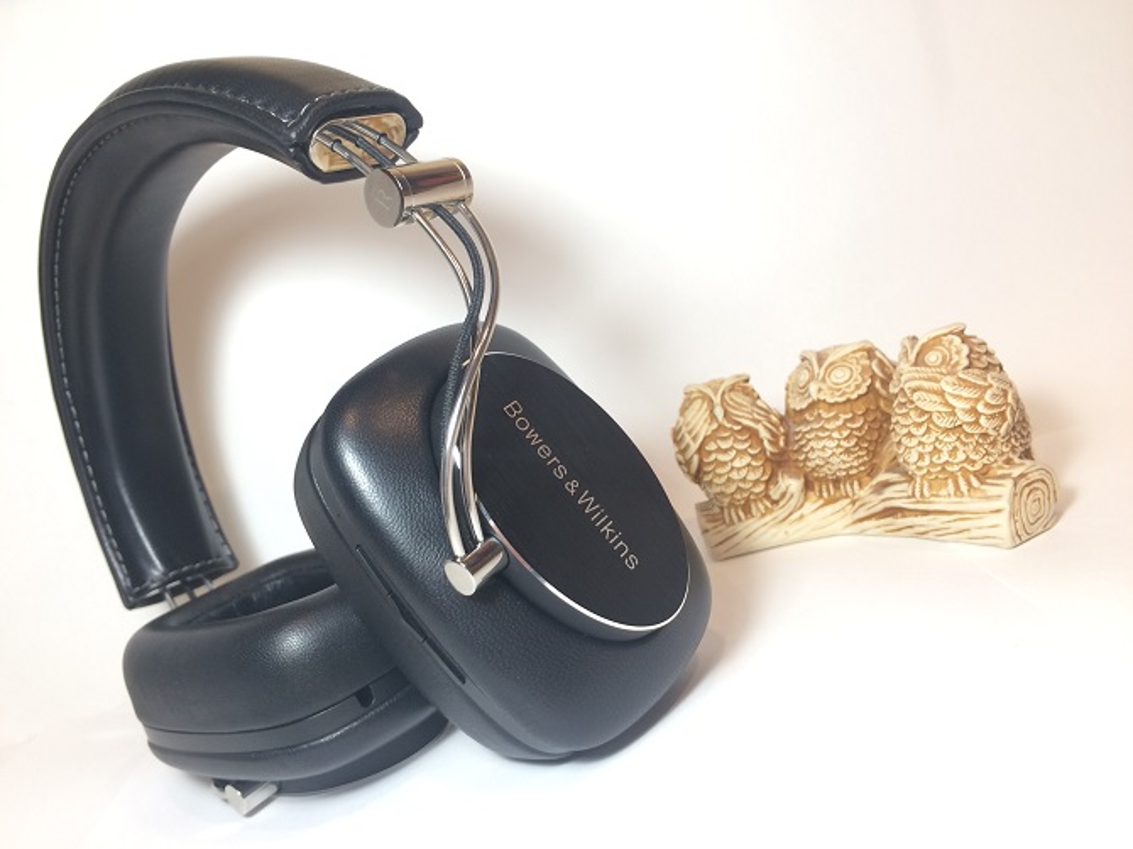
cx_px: 566
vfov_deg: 48.2
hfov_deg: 61.7
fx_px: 949
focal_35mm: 29
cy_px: 424
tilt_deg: -9.5
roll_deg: +17.6
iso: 40
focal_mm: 4.15
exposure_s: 1/33
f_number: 2.2
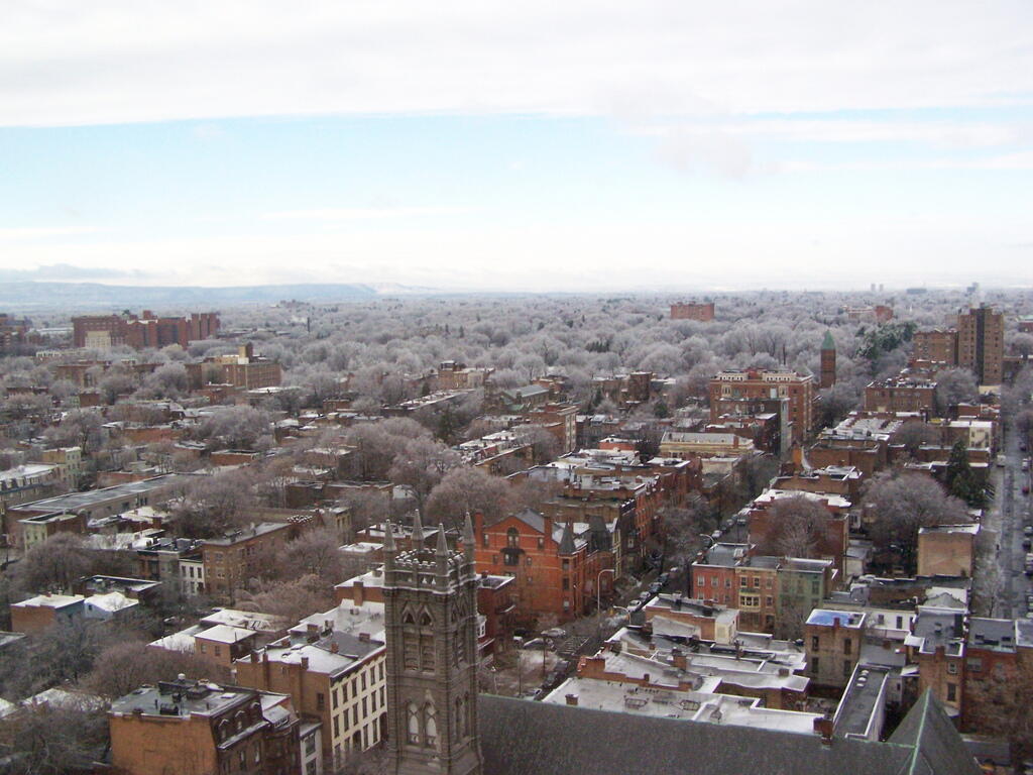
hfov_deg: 49.0
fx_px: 1134
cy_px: 388
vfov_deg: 37.7
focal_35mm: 38
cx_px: 516
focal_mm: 6.3
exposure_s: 1/640
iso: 400
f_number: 4
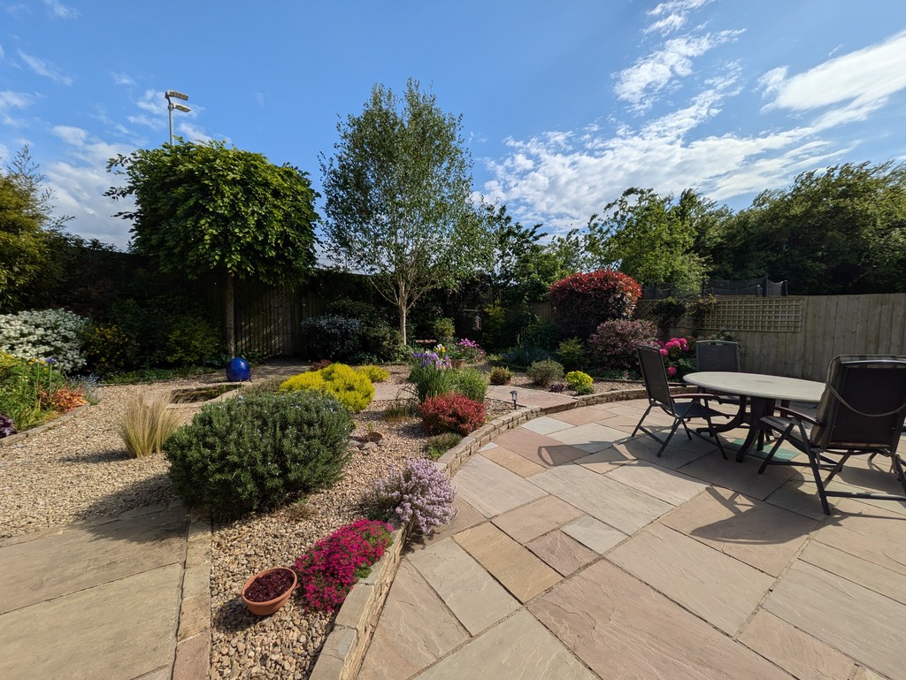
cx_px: 453
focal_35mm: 14
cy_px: 340
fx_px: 367
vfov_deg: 85.7
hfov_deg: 102.0
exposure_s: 1/3322
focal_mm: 1.83
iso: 50
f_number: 2.2
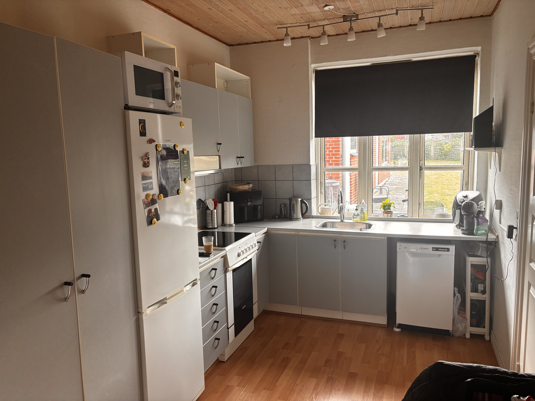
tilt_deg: -7.6
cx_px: 268
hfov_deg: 67.3
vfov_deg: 53.1
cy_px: 200
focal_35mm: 26
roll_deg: +2.0
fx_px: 402
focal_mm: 5.96
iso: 125
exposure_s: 1/100
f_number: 1.6
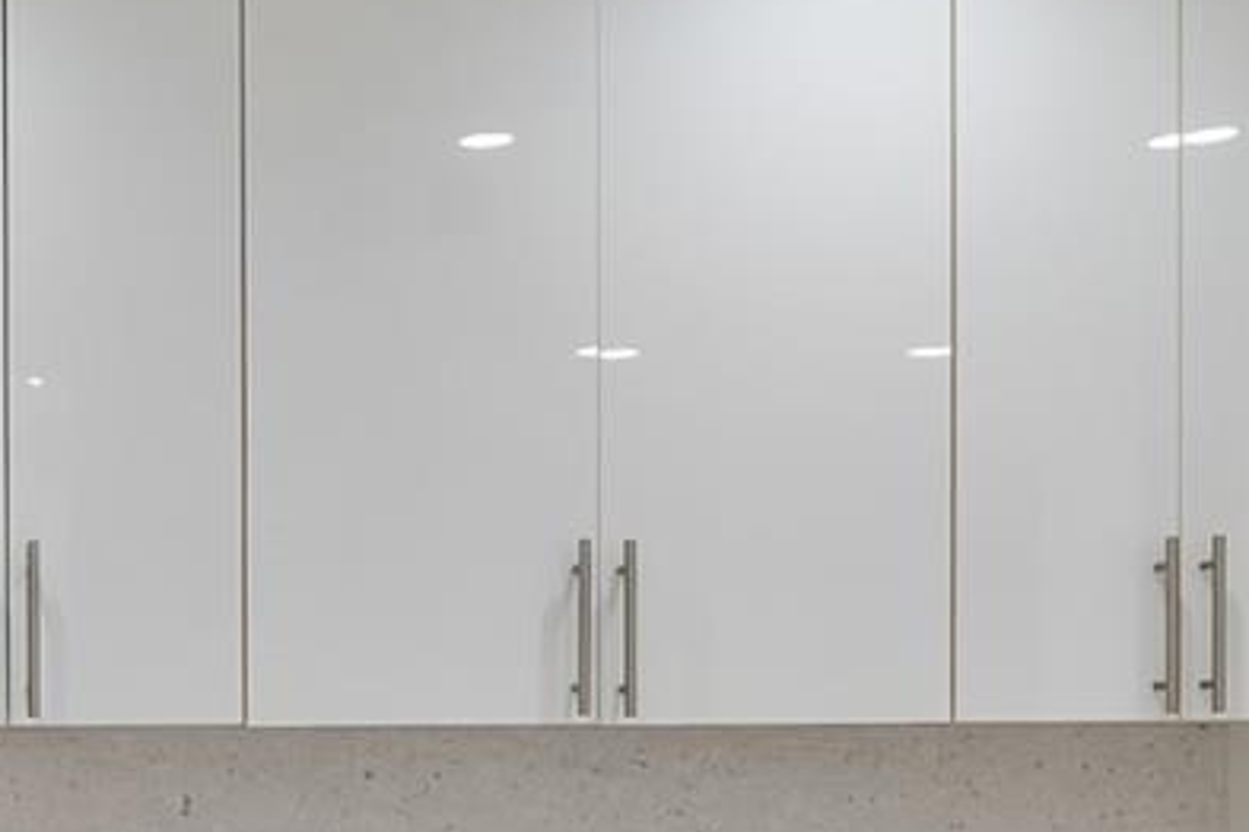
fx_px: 2116
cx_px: -118
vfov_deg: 21.8
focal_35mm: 61
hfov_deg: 29.7
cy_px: 734
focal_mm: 10
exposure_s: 1/10
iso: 160
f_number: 11
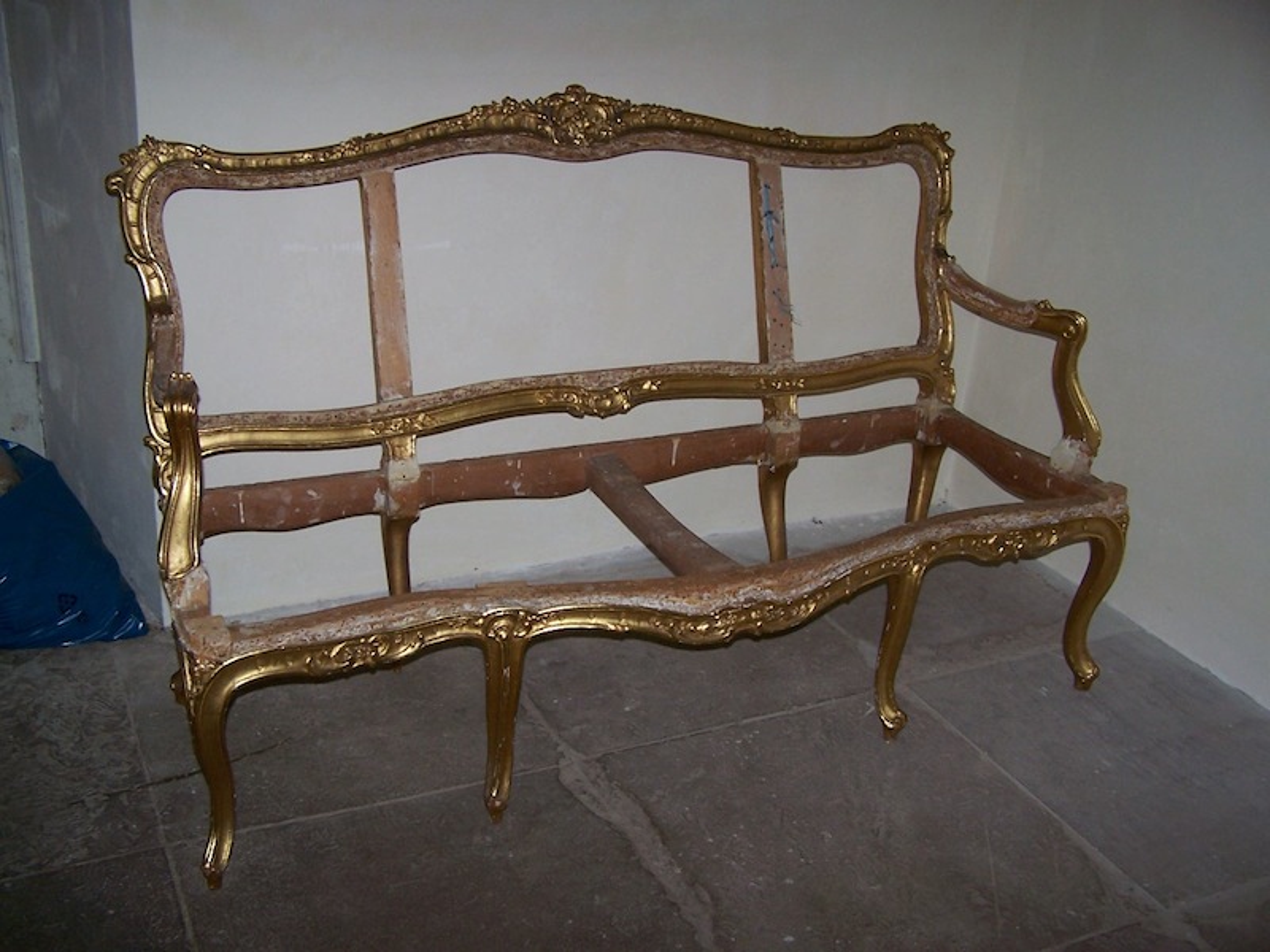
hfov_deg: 49.0
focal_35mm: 38
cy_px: 476
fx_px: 1394
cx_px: 635
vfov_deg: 37.7
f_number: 2.8
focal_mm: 6.3
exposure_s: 1/60
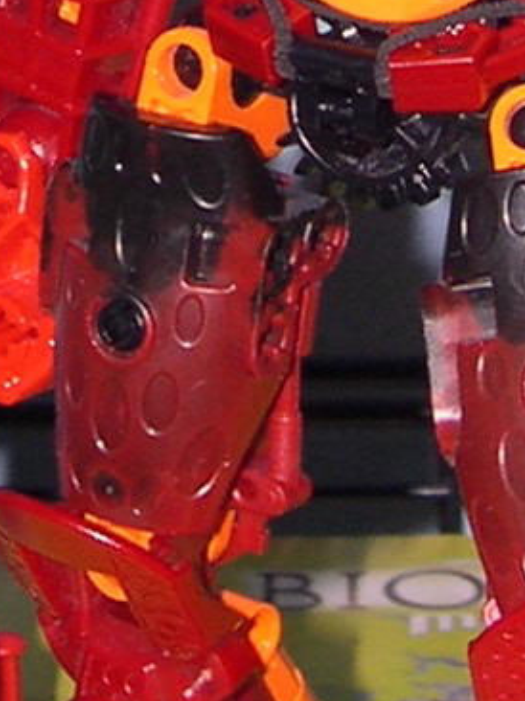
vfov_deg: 8.3
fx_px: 4778
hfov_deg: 6.3
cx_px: 77
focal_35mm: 236
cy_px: -257
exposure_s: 1/60
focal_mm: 8
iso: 100
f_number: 2.8
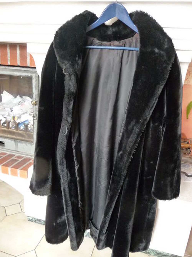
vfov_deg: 63.4
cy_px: 128
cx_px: 96
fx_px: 207
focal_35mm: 28
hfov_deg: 49.8
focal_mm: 4.7
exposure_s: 1/25
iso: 400
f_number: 3.3
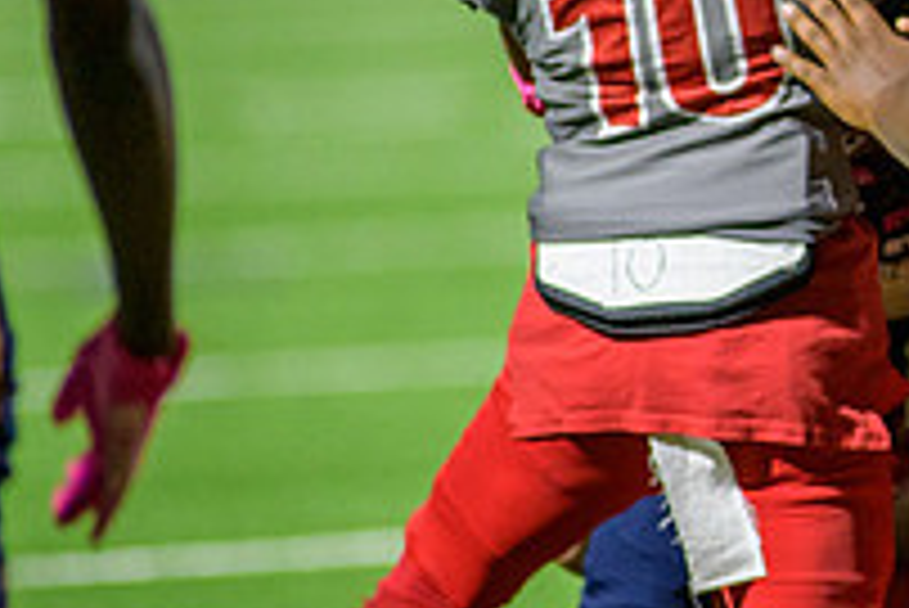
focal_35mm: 860
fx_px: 21730
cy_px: 74
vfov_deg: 1.6
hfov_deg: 2.4
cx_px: 1220
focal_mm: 300
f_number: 2.8
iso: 2000
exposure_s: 1/500
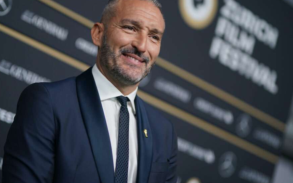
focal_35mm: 101
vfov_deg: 13.0
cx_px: 134
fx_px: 807
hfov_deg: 20.6
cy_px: 82
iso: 250
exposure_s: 1/1600
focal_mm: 85
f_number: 1.4
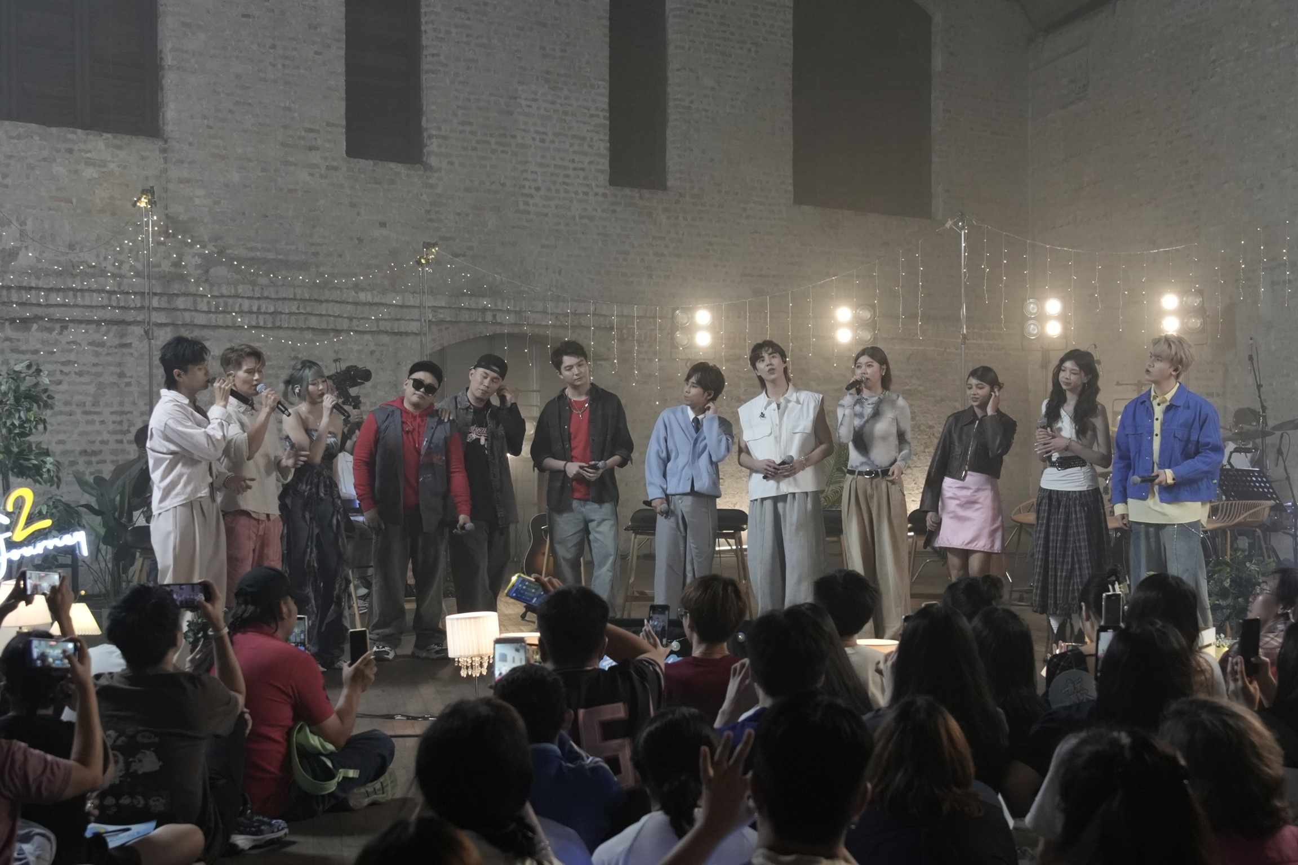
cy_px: 432
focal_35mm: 54
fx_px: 1947
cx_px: 649
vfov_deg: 25.1
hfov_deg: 36.9
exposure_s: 1/200
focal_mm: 36
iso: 3200
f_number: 4.5
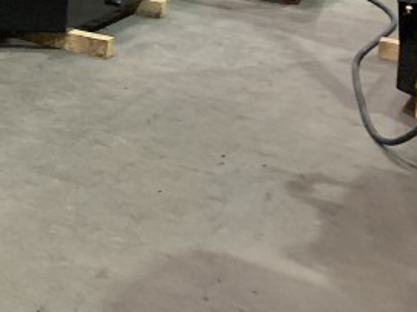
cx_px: -339
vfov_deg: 14.0
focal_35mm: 96
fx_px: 1156
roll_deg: -2.0
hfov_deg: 16.8
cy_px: -206
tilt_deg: -5.5
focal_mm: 4.25
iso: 400
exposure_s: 1/60
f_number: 1.8
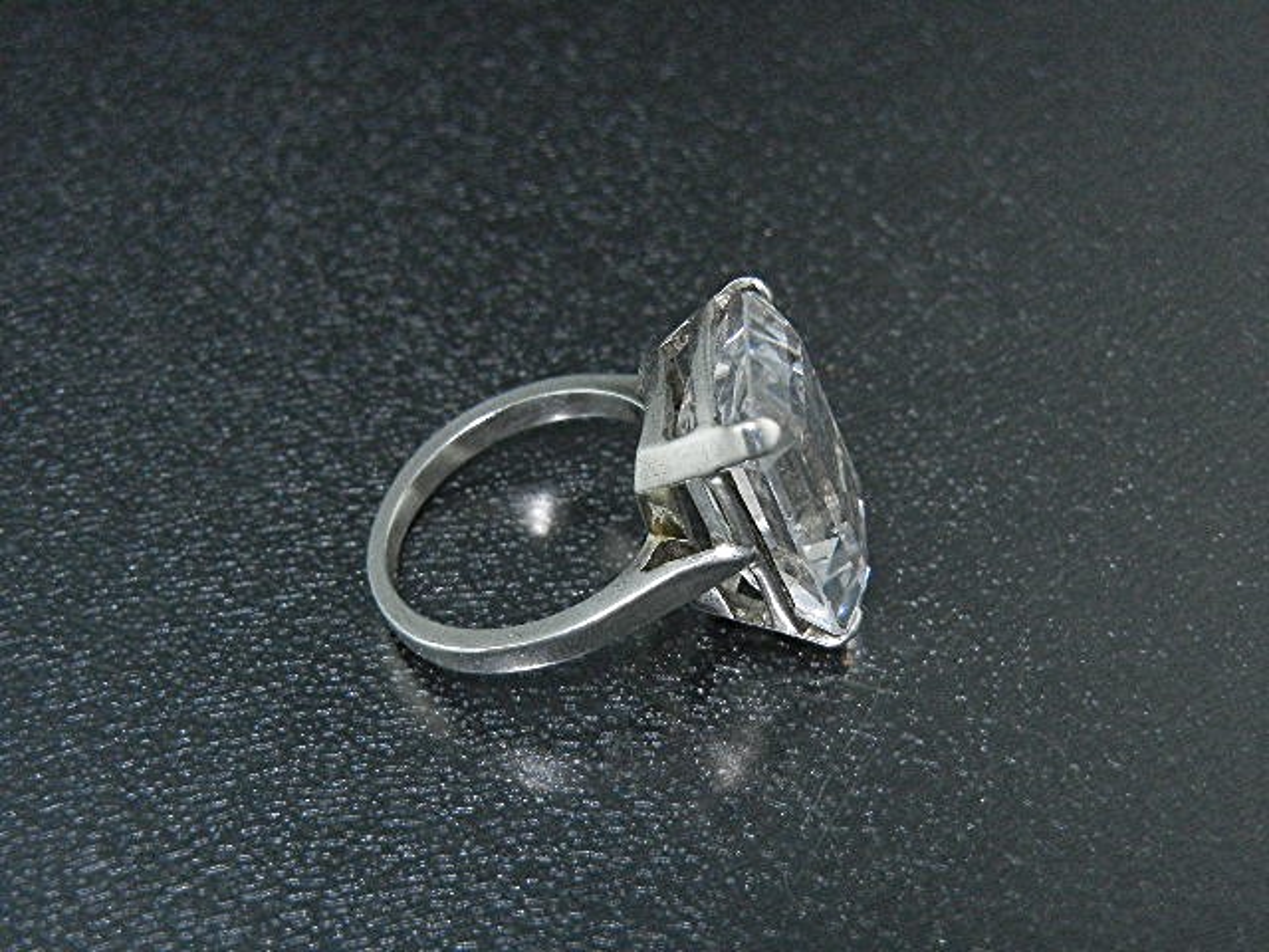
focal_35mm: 59
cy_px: 476
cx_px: 634
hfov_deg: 32.7
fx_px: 2163
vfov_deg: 24.8
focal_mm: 10.6
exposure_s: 1/30
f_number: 8
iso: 800
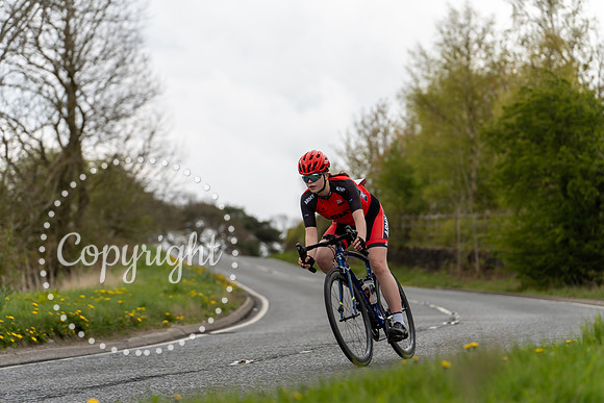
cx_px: 302
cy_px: 202
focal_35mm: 130
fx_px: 2182
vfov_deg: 10.6
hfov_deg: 15.8
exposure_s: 1/640
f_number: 3.5
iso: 200
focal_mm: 130
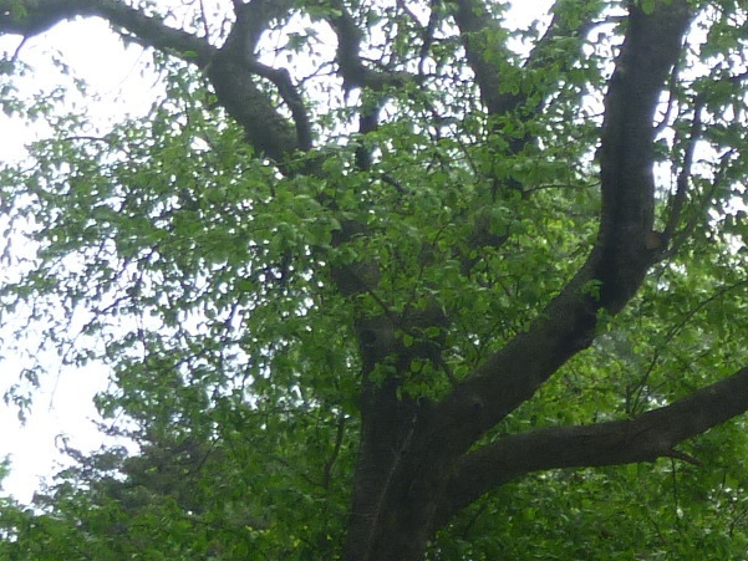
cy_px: 891
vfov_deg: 8.1
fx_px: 3869
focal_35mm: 179
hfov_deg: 10.2
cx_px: 1492
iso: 80
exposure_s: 1/320
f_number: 3.3
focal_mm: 7.5
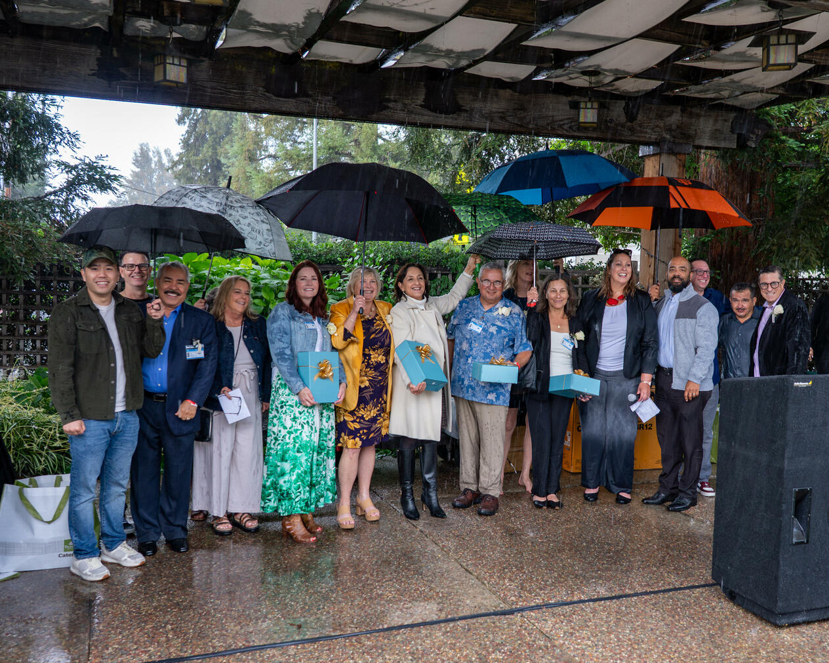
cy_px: 332
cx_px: 473
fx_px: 859
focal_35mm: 35
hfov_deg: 51.4
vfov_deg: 42.2
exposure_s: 1/100
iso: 640
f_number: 5
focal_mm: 31
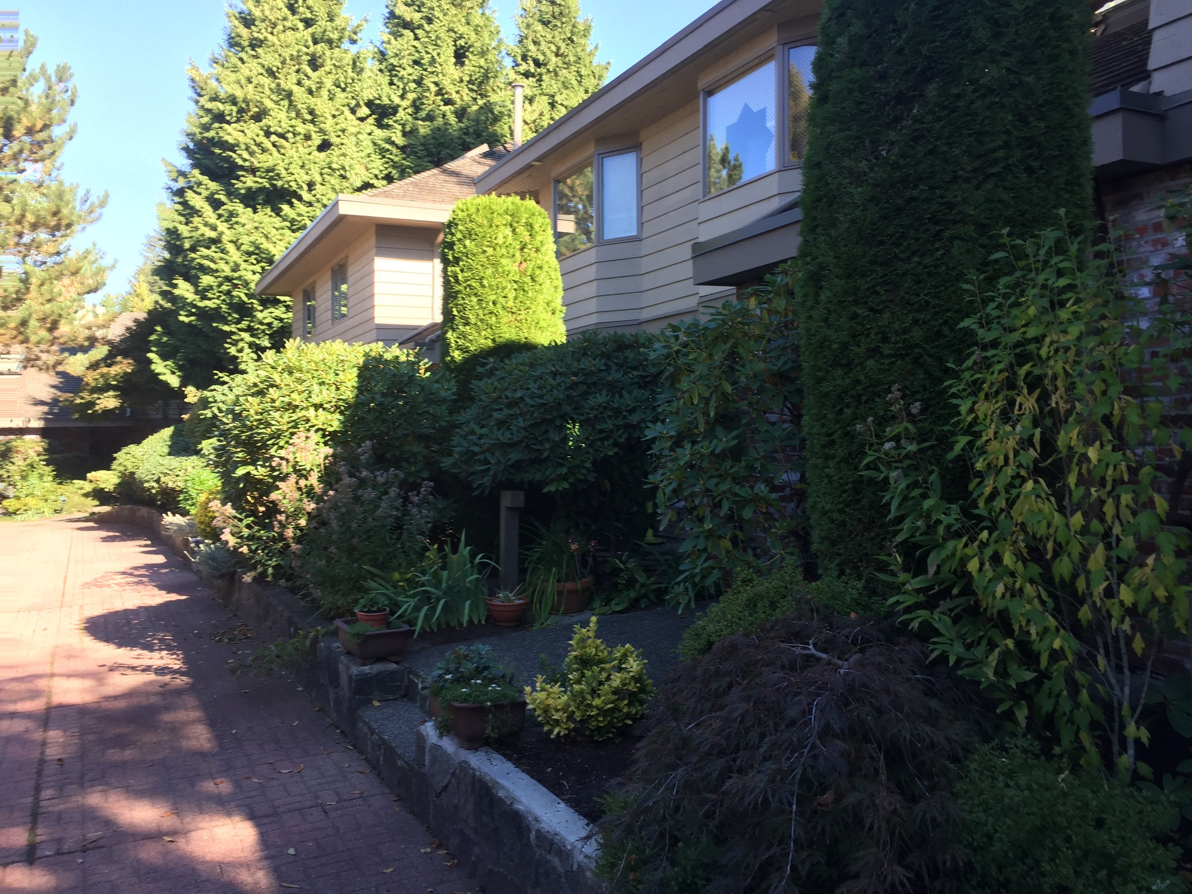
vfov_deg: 48.2
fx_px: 999
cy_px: 447
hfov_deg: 61.7
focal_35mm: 29
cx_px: 596
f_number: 2.2
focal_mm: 4.15
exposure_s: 1/163
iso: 32
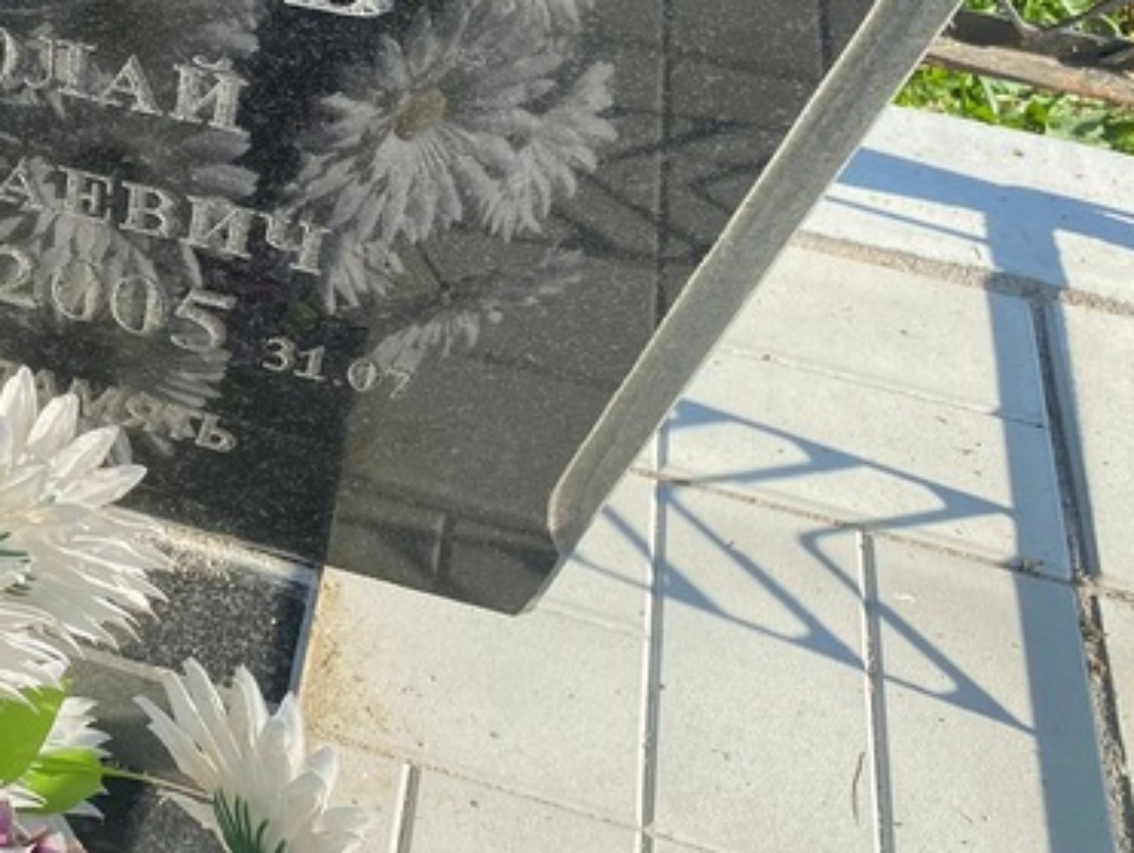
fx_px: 1836
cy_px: 58
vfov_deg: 25.2
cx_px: 24
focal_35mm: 56
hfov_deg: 31.9
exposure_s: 1/1124
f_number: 1.8
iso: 32
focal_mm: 4.25
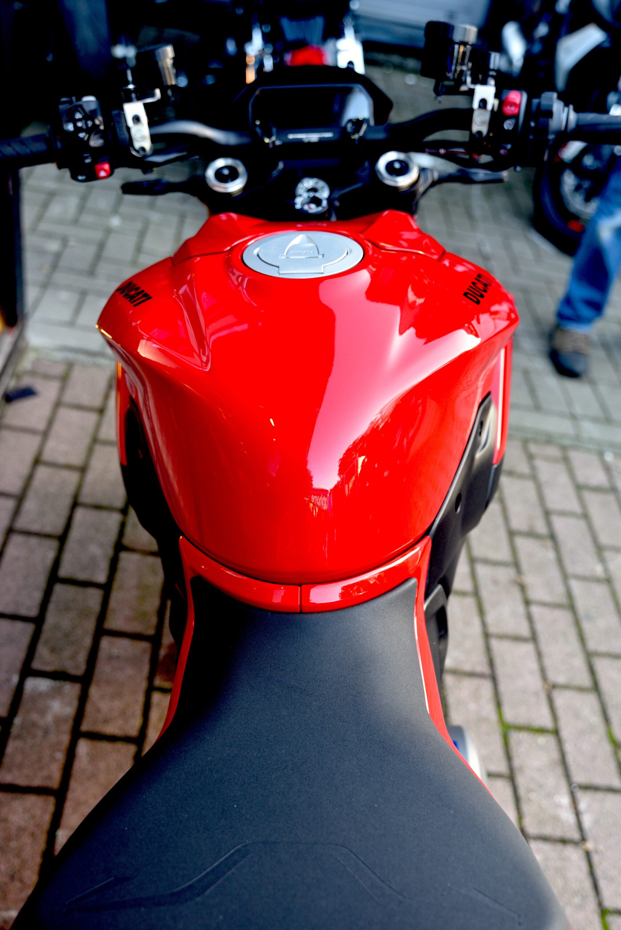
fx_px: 982
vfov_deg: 50.7
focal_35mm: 38
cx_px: 310
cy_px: 465
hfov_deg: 35.1
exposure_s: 1/60
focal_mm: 38
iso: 500
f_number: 4
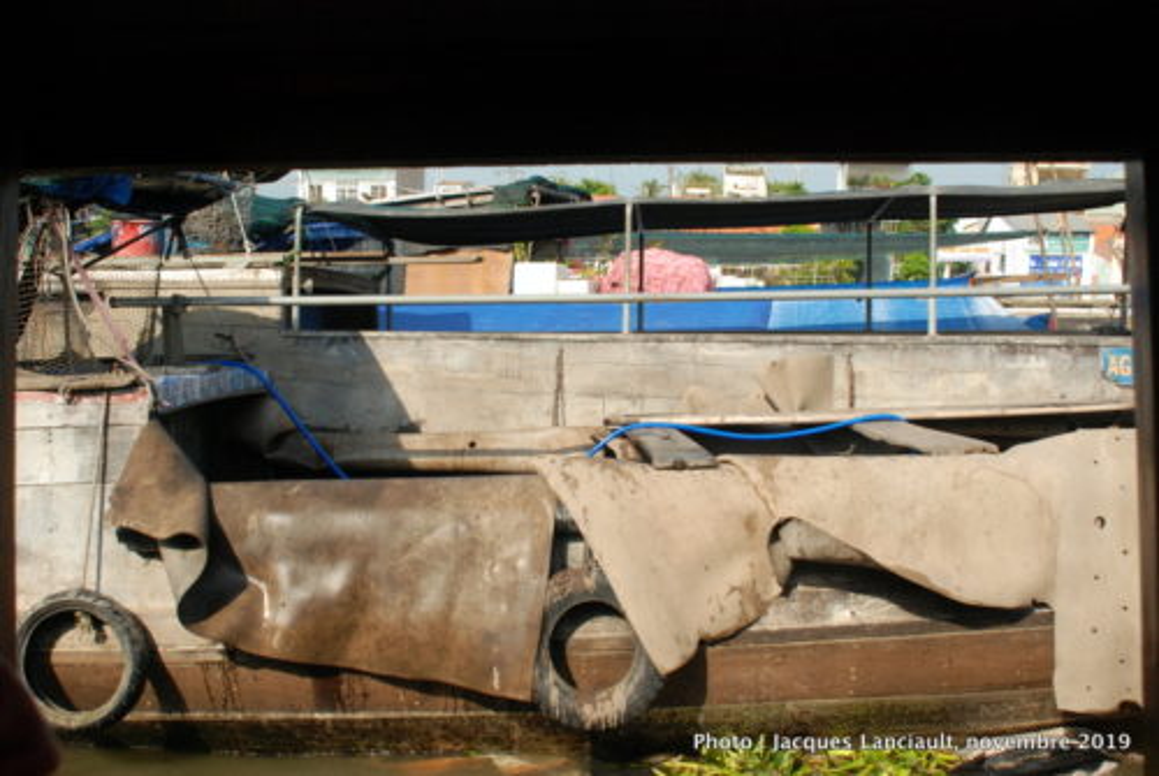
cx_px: 580
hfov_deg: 46.3
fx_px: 1354
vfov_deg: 32.0
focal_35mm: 42
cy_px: 388
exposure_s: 1/500
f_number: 11
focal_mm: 28
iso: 500
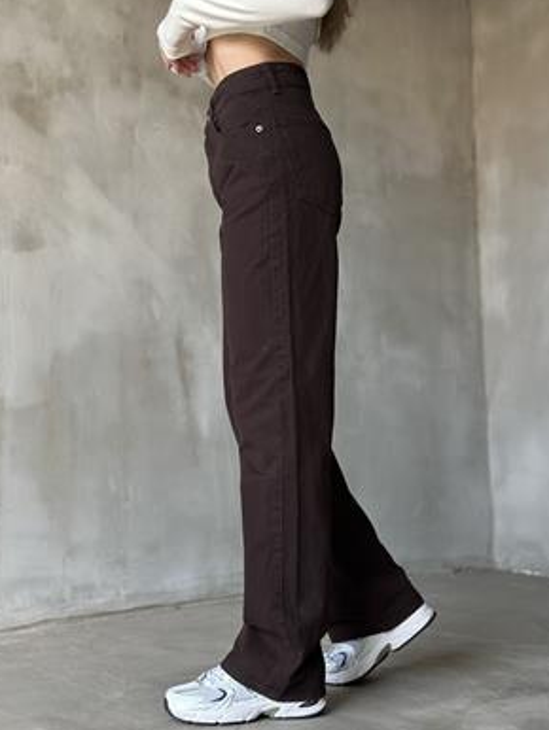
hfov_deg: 27.5
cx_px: 259
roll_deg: -0.2
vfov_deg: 36.1
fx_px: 1120
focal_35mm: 53
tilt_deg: +2.9
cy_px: 359
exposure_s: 1/57
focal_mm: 6.86
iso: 400
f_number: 1.78
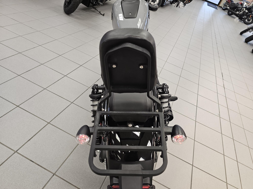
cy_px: 94
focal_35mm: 23
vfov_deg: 58.9
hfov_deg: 73.9
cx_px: 126
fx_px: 168
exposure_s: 1/120
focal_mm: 6.3
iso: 200
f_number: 1.7
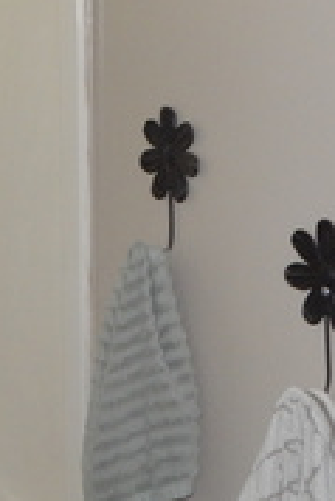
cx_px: -99
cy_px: 155
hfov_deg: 15.2
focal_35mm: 86
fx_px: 1198
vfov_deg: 23.5
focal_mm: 4
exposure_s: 1/30
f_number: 3
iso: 200
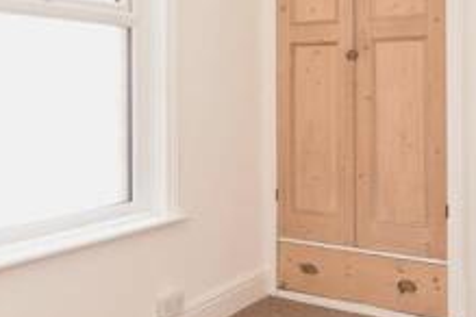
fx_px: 595
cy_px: 90
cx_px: 202
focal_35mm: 45
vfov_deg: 29.5
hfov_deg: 43.5
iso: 500
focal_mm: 10
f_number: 9
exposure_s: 1/20
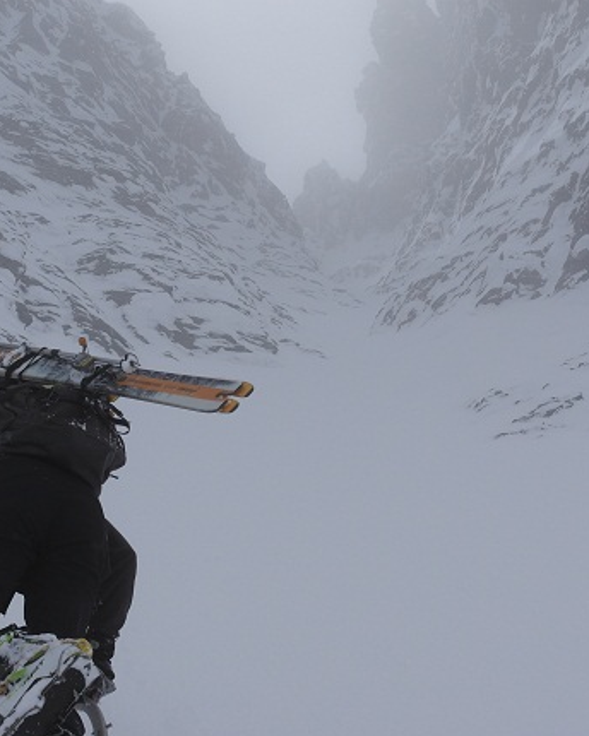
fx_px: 1678
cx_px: 285
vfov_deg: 24.7
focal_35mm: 77
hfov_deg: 19.9
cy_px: 276
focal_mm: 28
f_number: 9
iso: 100
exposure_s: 1/500
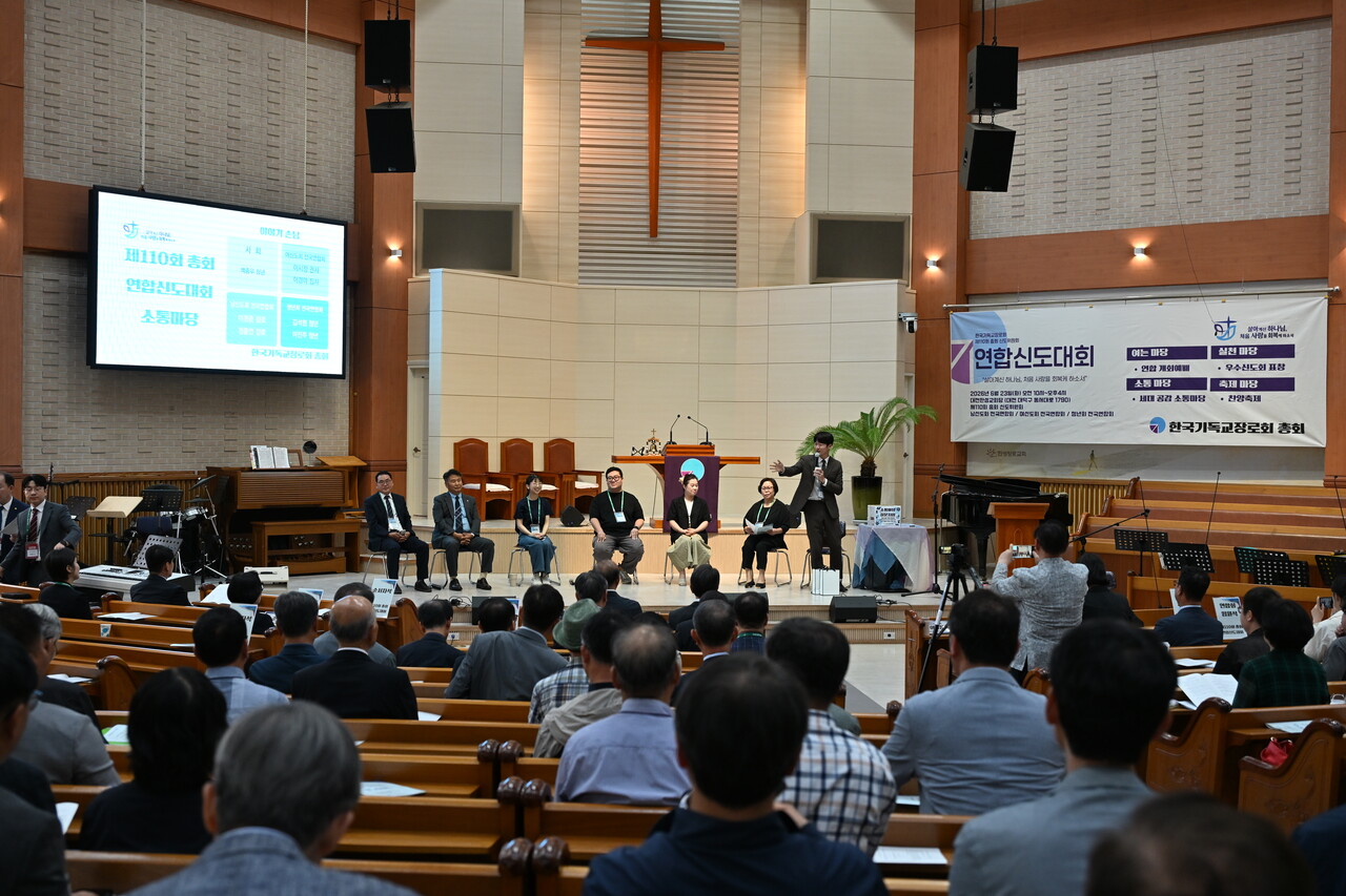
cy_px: 448
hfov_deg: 47.4
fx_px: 1533
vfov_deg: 32.6
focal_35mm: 41
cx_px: 673
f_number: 4
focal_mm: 41
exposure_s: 1/125
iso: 800
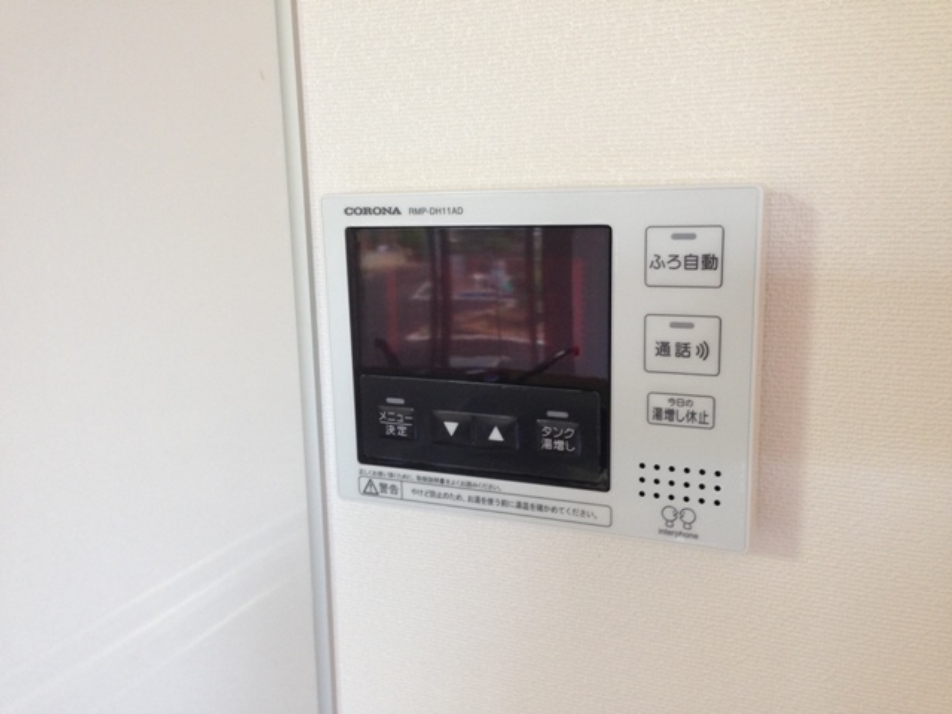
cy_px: 357
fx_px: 908
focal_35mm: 33
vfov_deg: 42.9
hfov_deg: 55.4
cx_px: 476
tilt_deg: -12.8
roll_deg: +1.9
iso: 80
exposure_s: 1/20
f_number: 2.4
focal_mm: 4.12
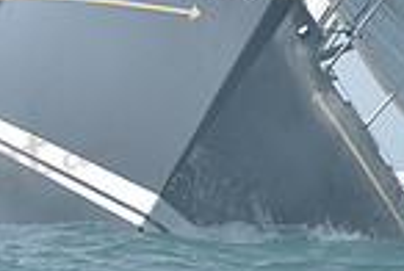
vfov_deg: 1.7
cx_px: 268
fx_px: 8917
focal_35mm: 793
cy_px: 4
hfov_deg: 2.6
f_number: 9
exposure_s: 1/800
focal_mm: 200
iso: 320
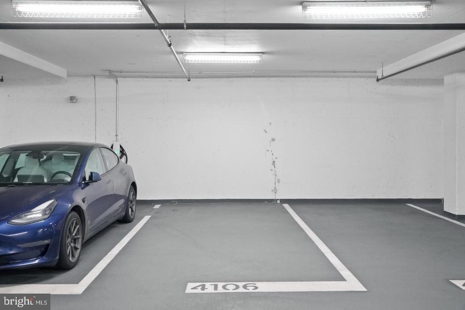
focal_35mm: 34
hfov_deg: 55.1
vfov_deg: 38.4
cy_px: 155
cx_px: 232
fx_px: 446
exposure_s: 1/160
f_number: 4
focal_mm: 34.5
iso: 4000
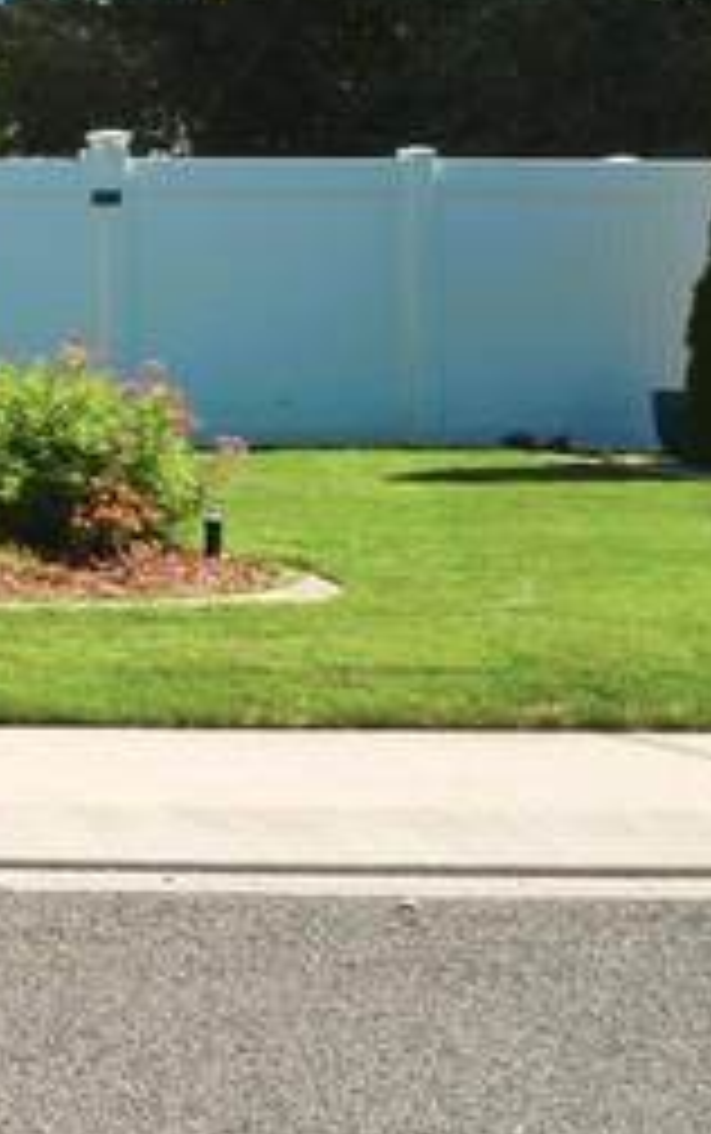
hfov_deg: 8.3
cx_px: -2074
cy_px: 112
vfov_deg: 21.8
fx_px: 2877
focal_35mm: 93
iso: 110
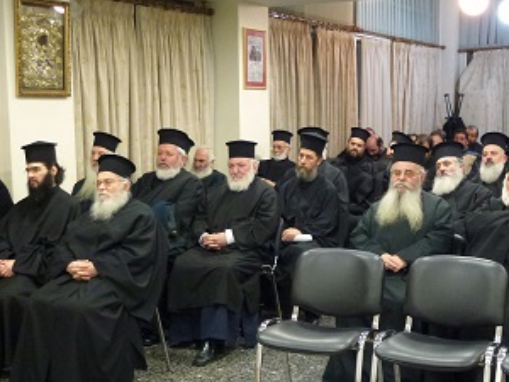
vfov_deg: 26.5
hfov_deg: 34.9
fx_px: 809
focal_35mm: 55
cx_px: 287
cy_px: 239
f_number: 3.6
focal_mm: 5.9
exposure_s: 1/6
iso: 400
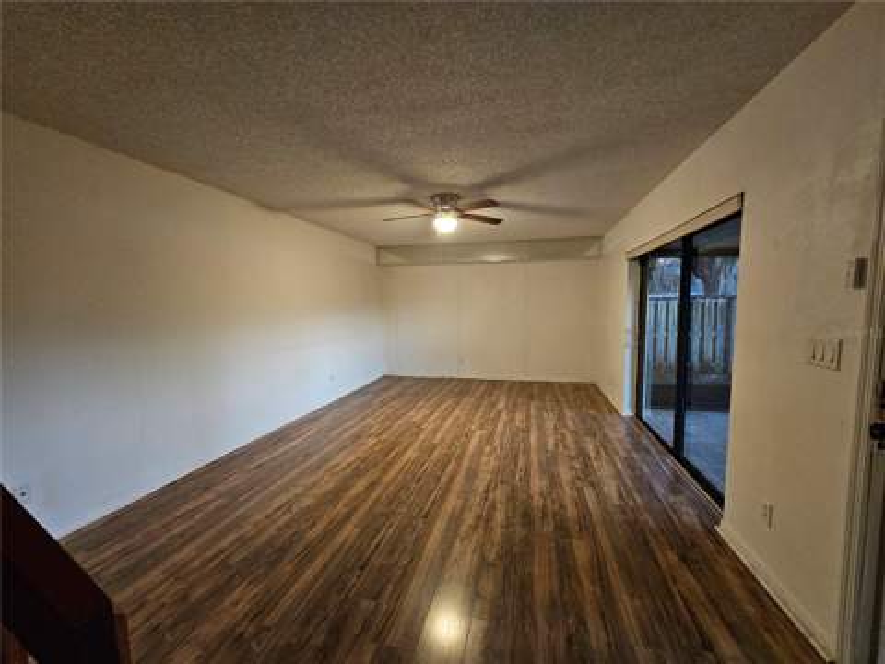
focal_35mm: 13
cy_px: 332
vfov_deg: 89.9
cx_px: 442
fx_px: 332
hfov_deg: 106.2
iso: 640
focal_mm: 2.2
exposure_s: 1/24
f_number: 2.2
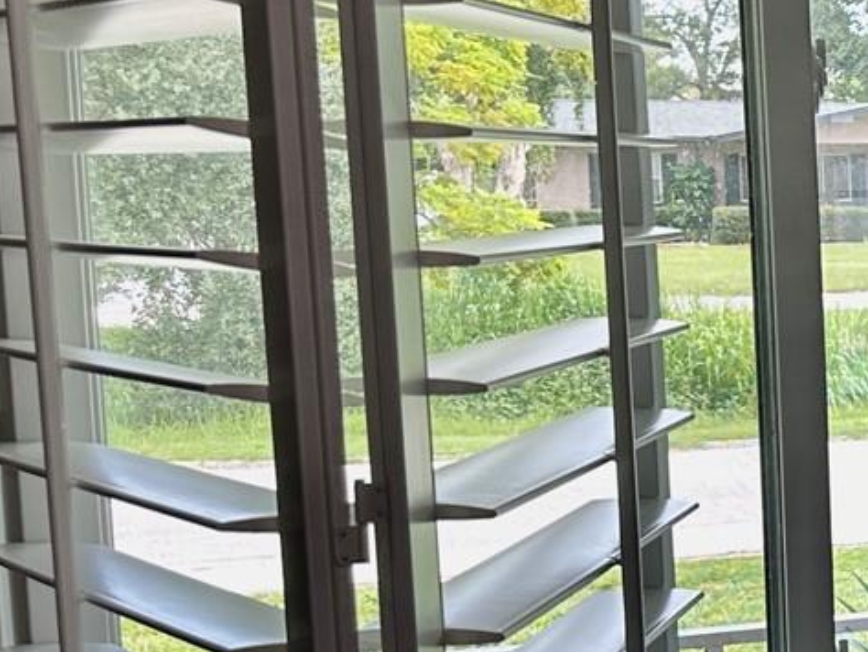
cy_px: 363
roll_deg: +0.8
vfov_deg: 18.2
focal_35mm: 81
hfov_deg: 20.1
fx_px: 2032
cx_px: 1373
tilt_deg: -5.0
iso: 160
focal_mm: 6.86
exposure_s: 1/121
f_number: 1.78
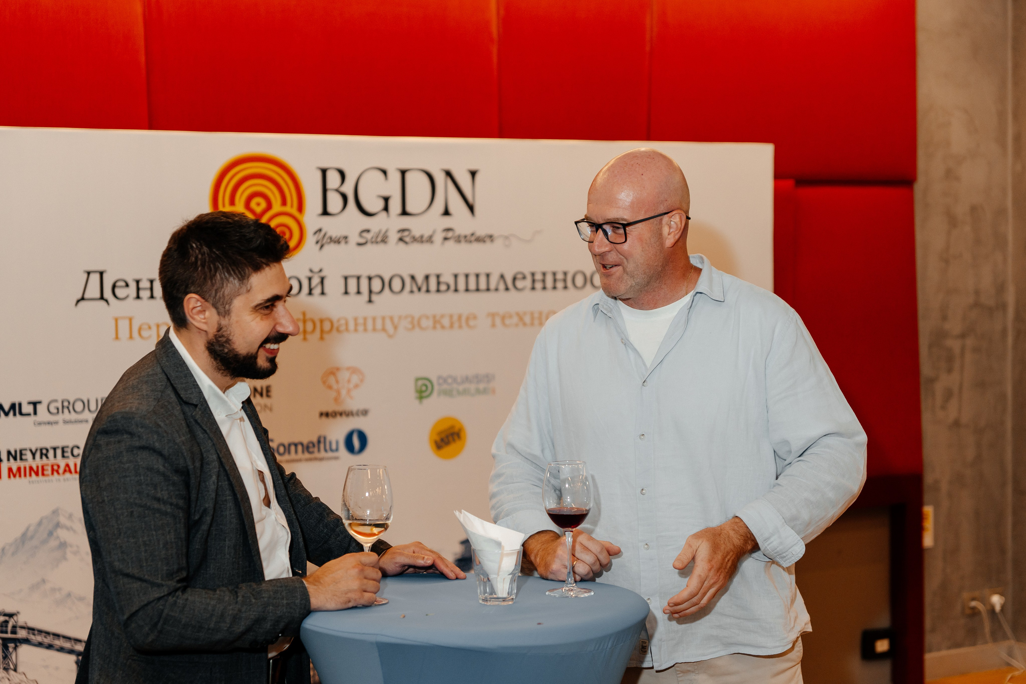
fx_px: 1995
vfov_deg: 19.5
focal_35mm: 70
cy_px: 342
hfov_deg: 28.8
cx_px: 513
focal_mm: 70
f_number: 2.8
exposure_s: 1/125
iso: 640
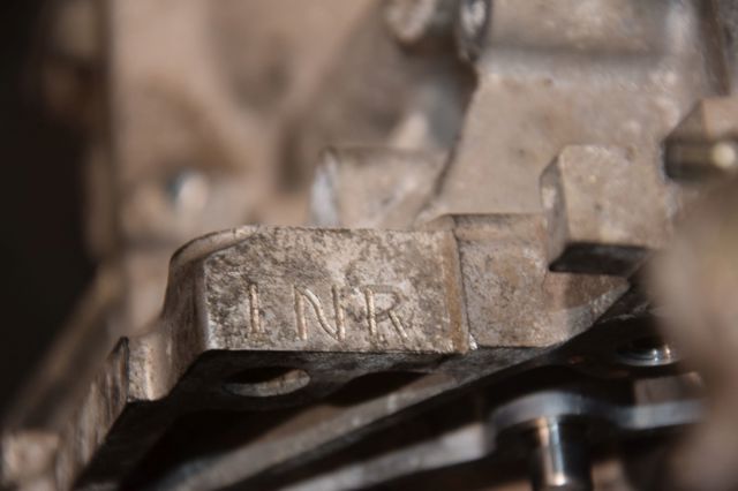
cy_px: 246
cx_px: 369
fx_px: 3227
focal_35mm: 158
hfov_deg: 13.0
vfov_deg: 8.7
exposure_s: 1/60
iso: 800
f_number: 5.6
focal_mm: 105
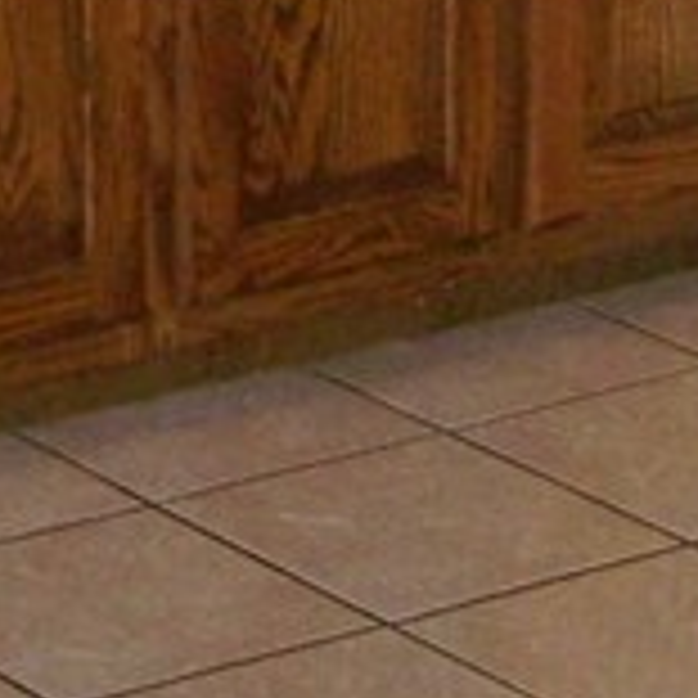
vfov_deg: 7.1
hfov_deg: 7.3
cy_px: -860
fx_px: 5338
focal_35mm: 234
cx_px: -477
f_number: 2.8
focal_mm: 6.7
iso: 80
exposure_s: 1/60
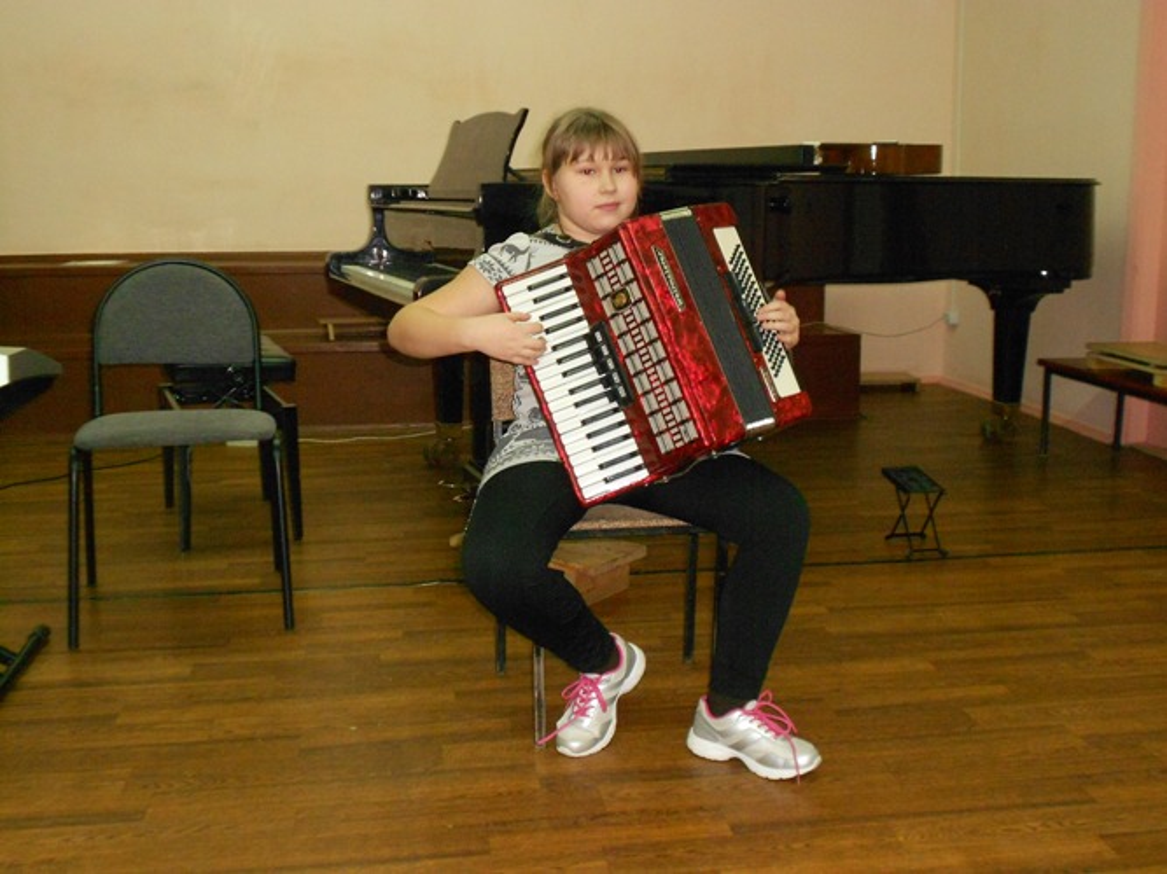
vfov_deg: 38.7
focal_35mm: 37
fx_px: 1247
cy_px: 437
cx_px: 584
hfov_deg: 50.1
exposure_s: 1/30
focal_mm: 6.7
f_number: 3.9
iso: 500
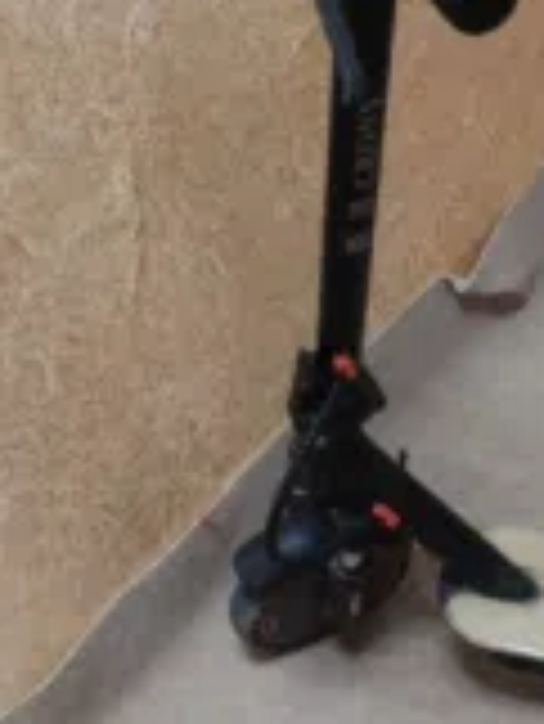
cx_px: 598
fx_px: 1507
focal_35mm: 72
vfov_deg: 27.0
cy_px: 328
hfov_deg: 19.6
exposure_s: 1/30
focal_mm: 4.75
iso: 563
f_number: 1.8
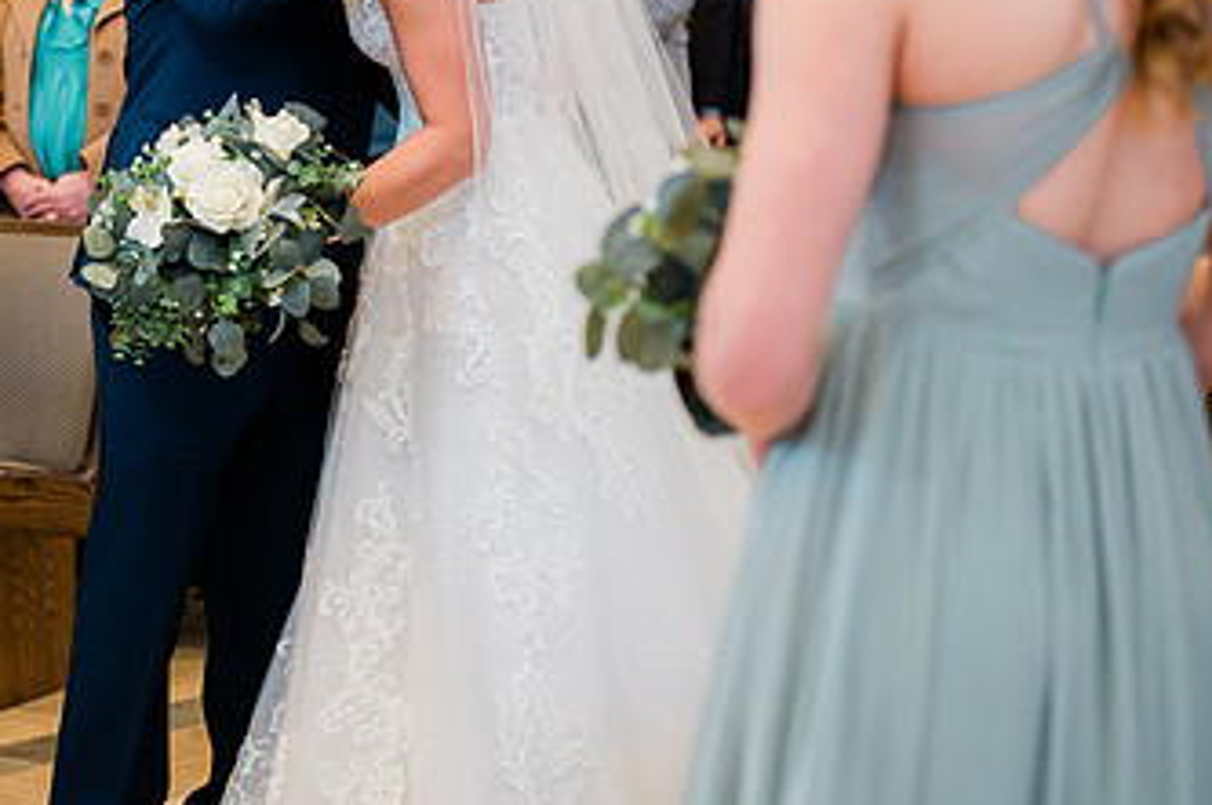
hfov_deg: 16.7
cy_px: 153
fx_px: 4101
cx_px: 211
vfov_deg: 11.2
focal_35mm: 122
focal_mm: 70
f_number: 2.8
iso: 1600
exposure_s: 1/250
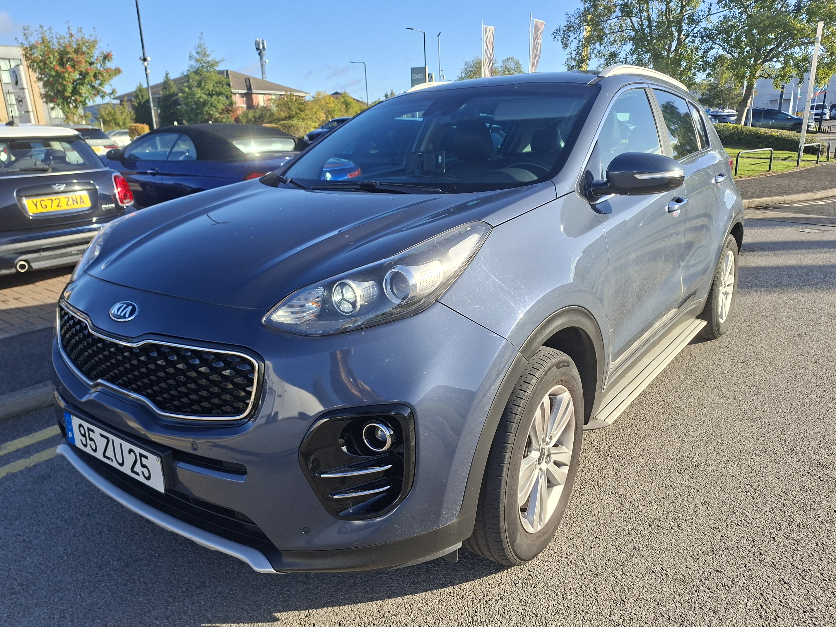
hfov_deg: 71.6
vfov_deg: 56.8
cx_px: 417
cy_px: 323
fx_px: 580
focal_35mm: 24
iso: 50
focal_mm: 5.54
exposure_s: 1/1059
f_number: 1.8
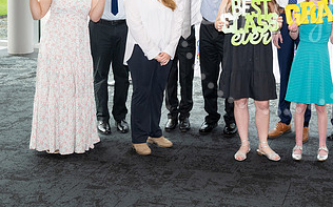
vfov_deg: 18.6
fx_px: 617
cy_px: -4
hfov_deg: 29.2
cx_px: 286
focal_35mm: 68
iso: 640
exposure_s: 1/200
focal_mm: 33
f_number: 5.6
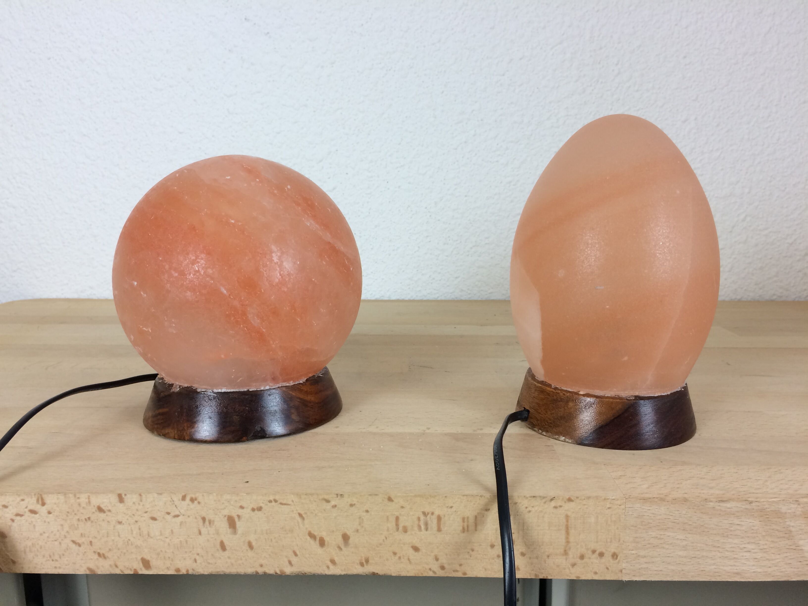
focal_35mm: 29
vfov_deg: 48.2
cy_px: 303
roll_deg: -0.3
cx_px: 404
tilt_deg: -8.4
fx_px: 677
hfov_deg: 61.7
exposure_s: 1/33
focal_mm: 4.15
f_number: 2.2
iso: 32
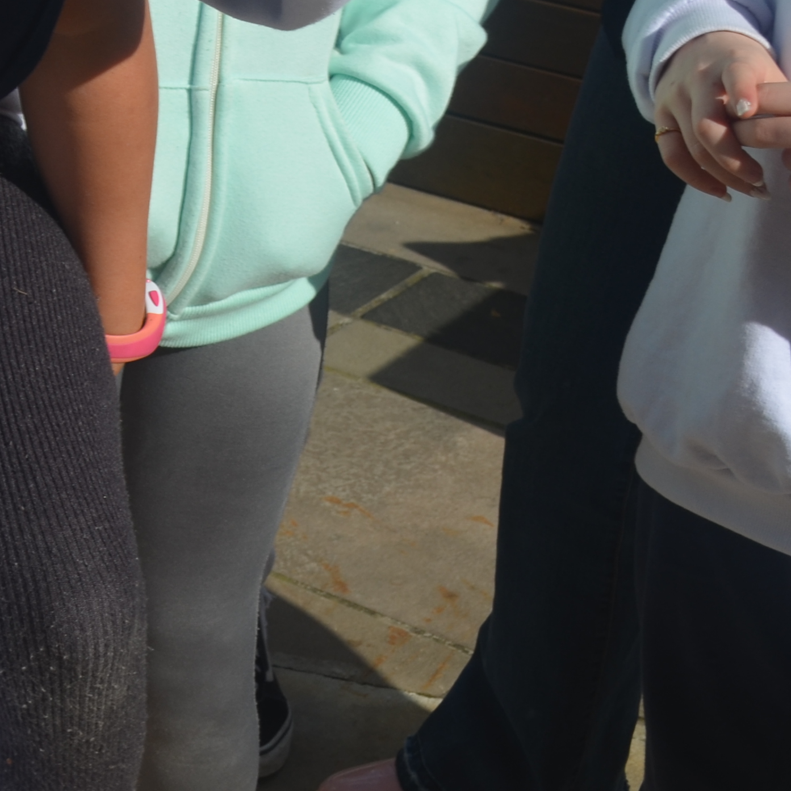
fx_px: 2792
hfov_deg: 14.6
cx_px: -520
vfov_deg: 15.6
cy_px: -116
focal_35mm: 108
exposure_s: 1/320
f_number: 9
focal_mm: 24
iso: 100
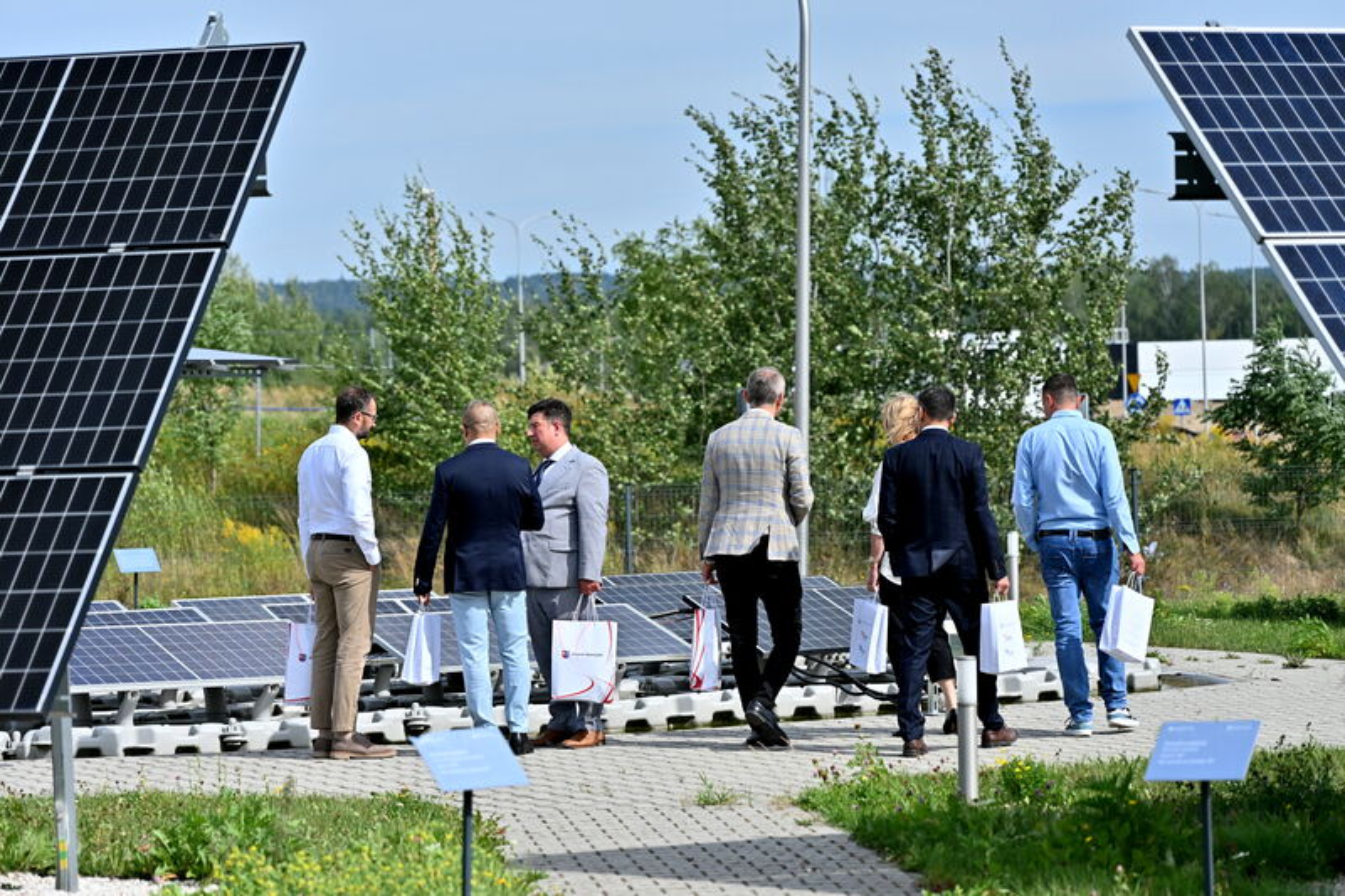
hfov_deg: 18.6
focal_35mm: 110
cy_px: 448
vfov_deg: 12.4
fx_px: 4109
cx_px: 672
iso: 250
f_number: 4
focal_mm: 110
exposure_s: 1/5000
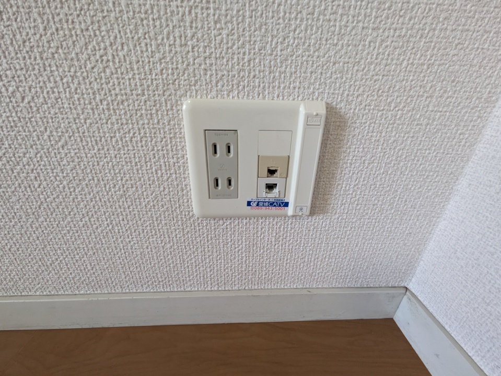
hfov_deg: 102.0
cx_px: 250
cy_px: 188
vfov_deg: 85.7
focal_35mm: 14
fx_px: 203
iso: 240
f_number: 2.2
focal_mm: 1.83
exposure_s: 1/100
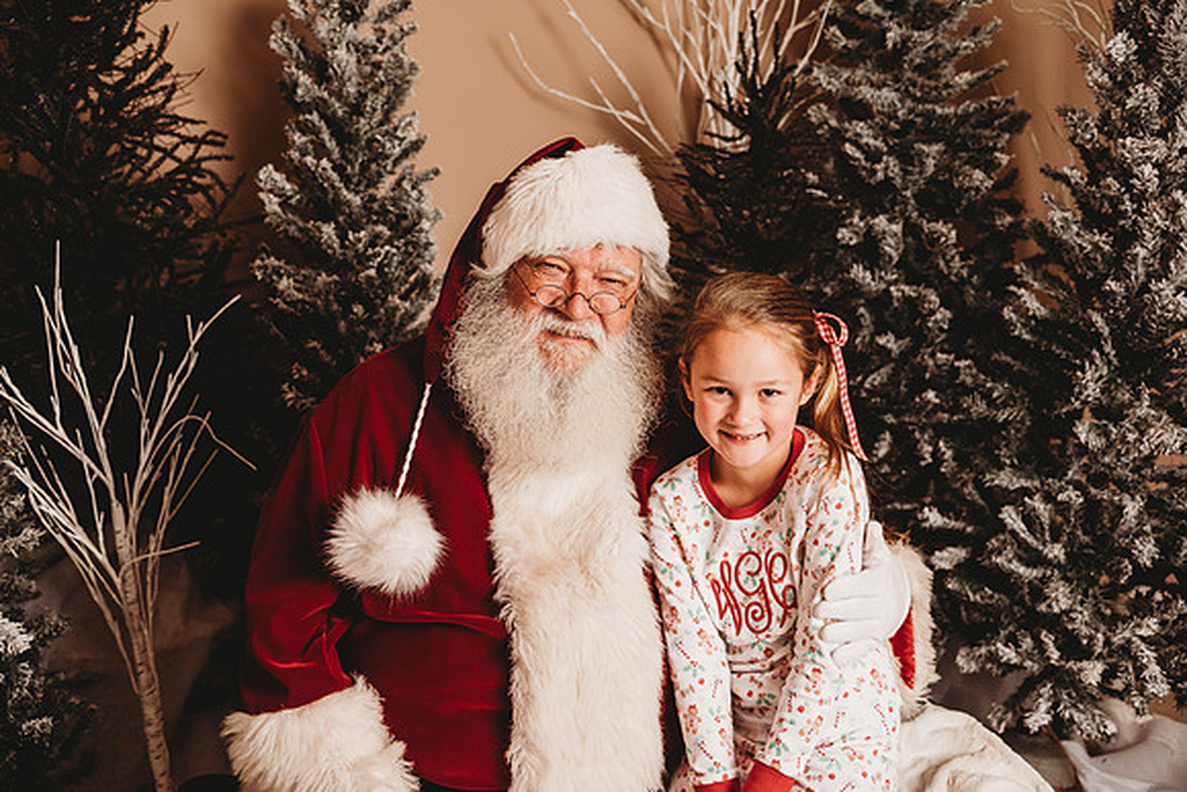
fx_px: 1253
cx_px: 594
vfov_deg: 35.1
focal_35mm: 38
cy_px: 396
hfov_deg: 50.7
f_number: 4
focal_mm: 38
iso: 100
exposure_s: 1/160
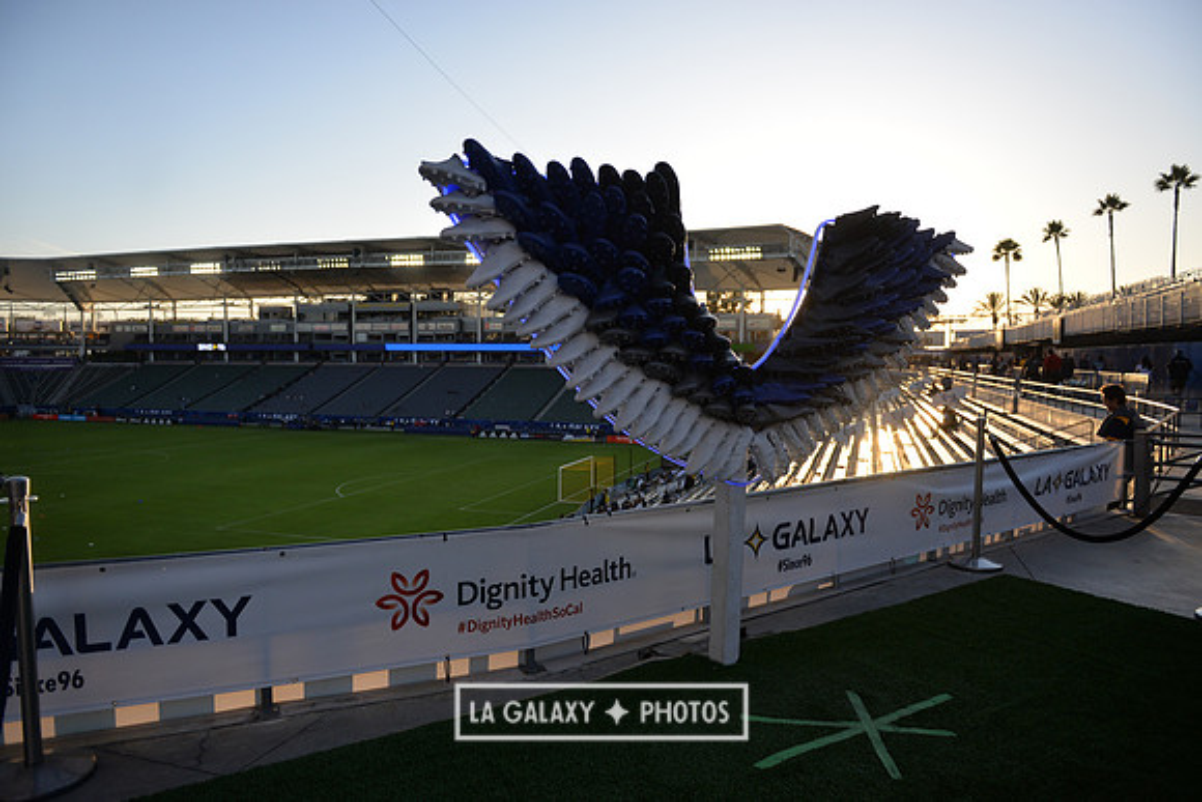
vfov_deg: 53.2
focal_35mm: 24
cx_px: 601
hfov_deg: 73.7
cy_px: 401
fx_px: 801
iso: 450
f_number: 2.8
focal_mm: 24
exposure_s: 1/4000
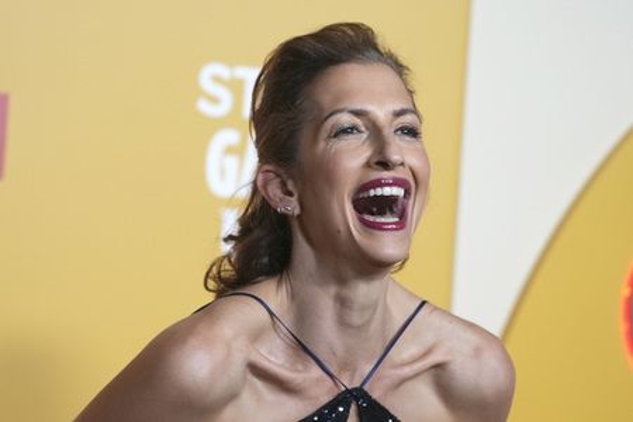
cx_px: 316
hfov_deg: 15.4
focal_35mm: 133
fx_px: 2338
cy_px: 211
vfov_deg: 10.3
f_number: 5
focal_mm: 133
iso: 5000
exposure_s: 1/320
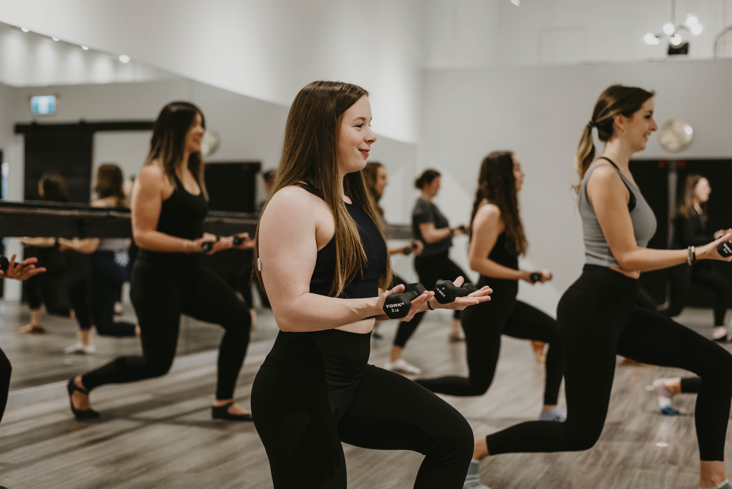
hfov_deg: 39.6
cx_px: 366
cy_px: 244
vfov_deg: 27.0
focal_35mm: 50
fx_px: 1017
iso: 400
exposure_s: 1/200
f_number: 2.8
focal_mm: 50
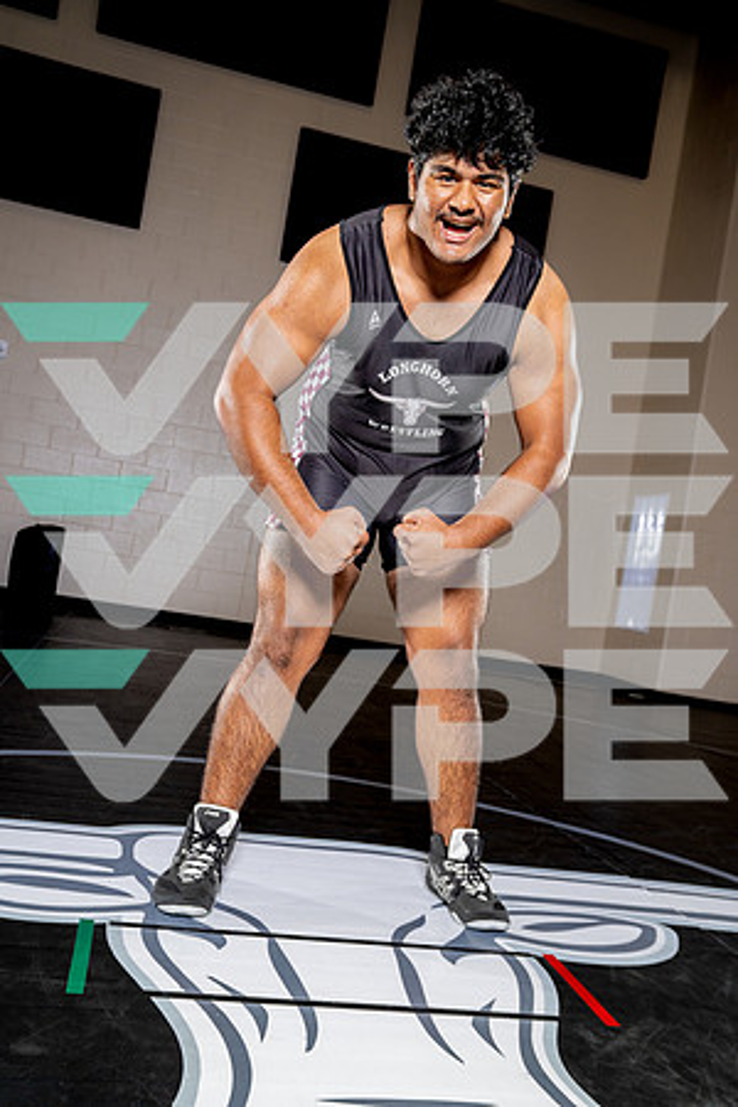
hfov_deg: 40.0
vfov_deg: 57.2
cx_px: 369
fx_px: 1015
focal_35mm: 33
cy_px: 554
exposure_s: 1/250
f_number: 5.6
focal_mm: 33
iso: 320
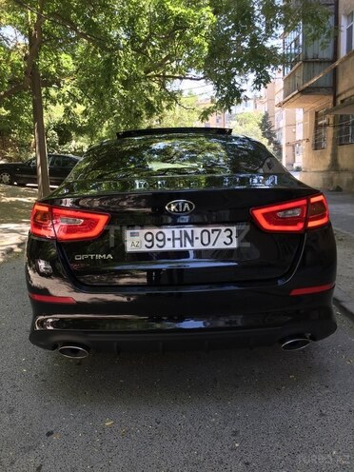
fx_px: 395
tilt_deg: -7.0
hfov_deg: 48.2
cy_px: 236
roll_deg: +1.7
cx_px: 177
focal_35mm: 29
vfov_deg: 61.7
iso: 32
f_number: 2.2
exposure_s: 1/100
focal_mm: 4.15
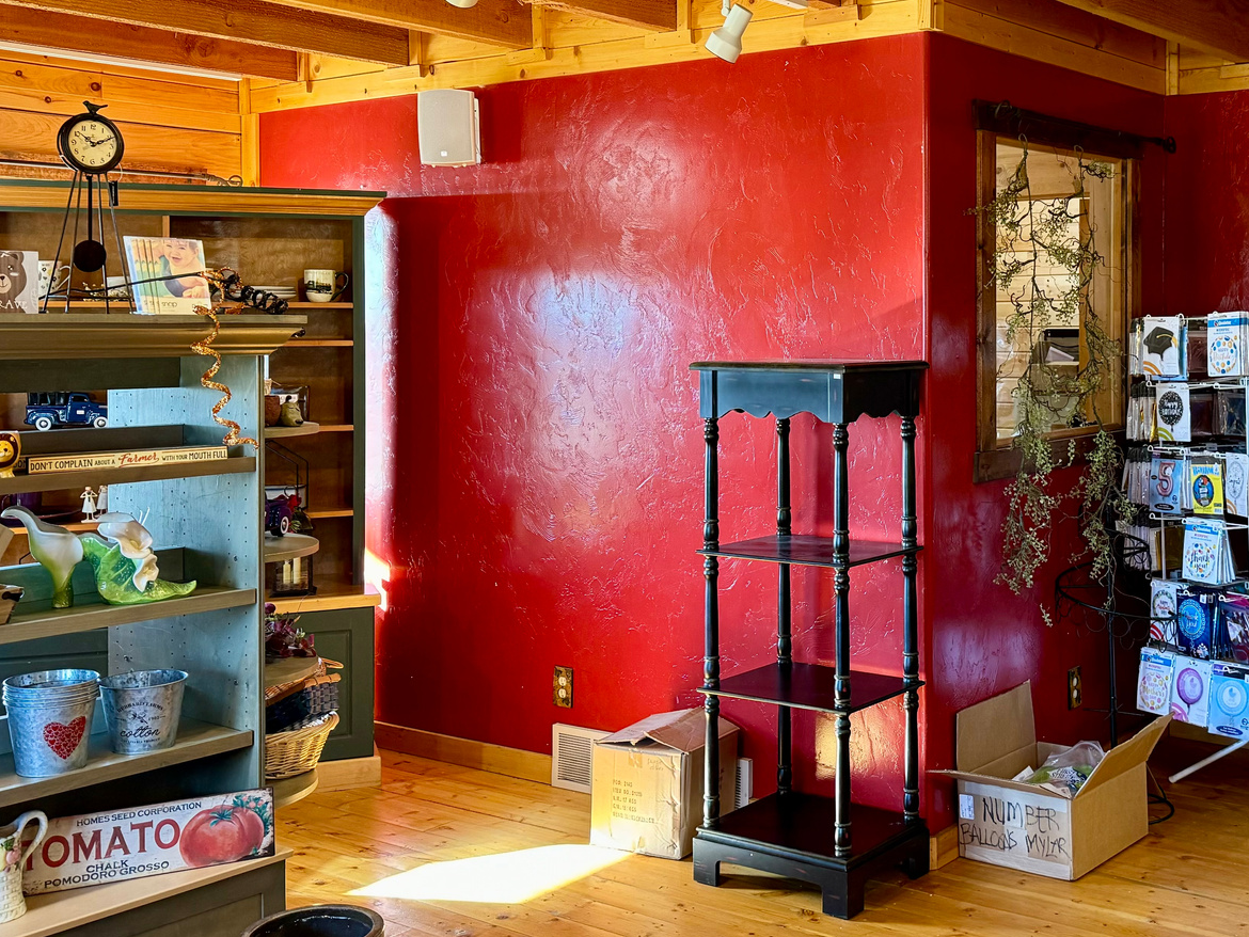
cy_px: 336
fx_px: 1516
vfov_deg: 34.1
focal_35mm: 42
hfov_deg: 43.8
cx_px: 879
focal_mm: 6.76
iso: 320
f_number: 1.78
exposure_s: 1/60
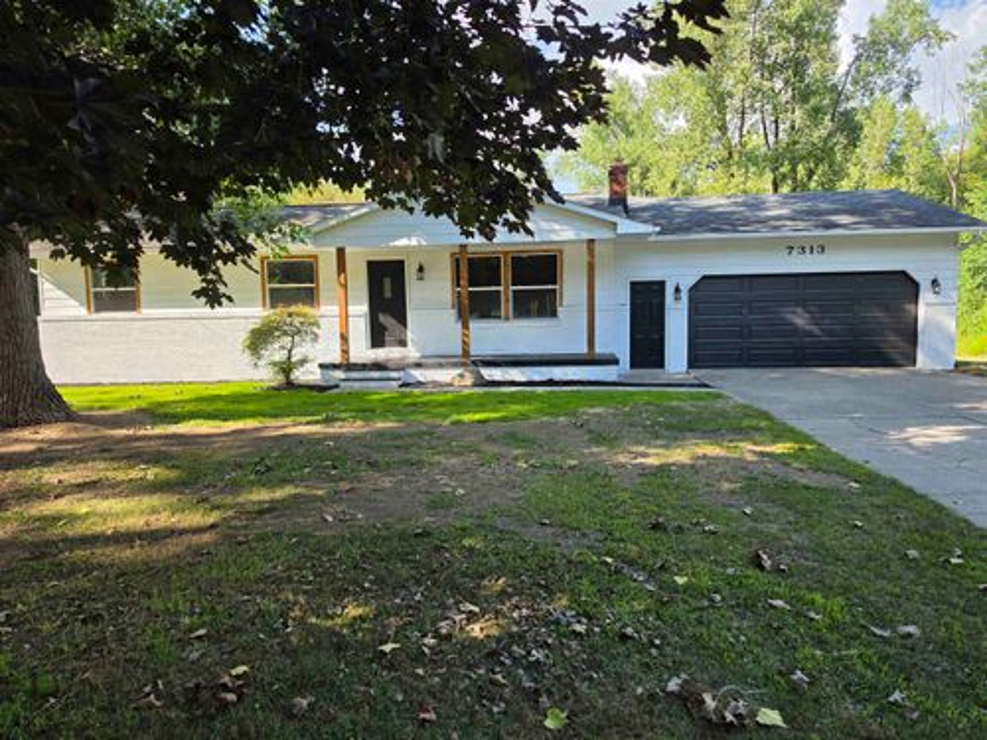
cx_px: 494
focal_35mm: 23
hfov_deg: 73.9
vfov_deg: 58.9
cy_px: 370
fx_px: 656
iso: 64
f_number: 1.4
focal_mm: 6.5
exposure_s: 1/2937
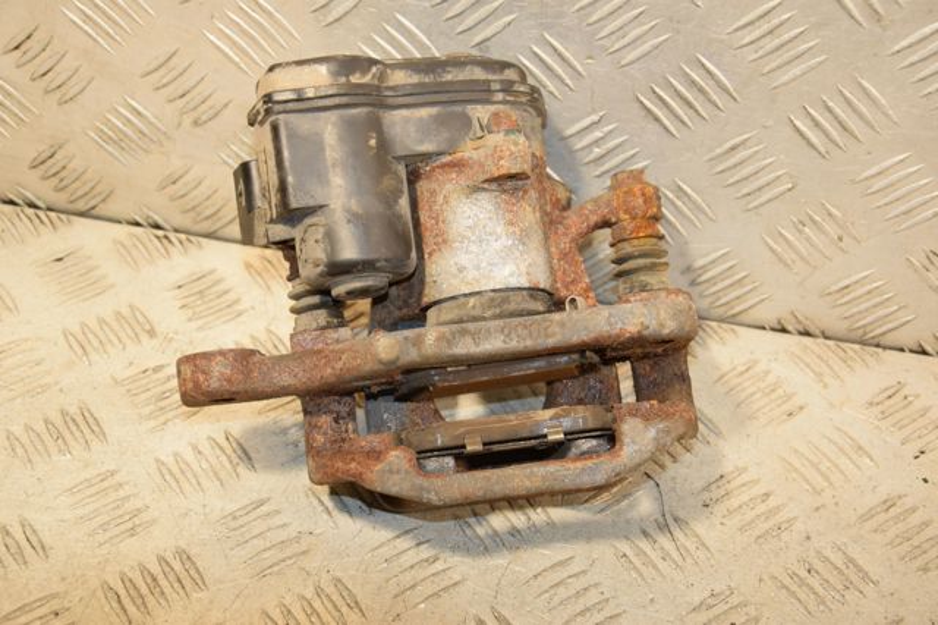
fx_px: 1641
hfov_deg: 31.9
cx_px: 469
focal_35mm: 63
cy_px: 312
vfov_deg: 21.5
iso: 800
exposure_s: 1/200
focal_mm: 42
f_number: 5.6
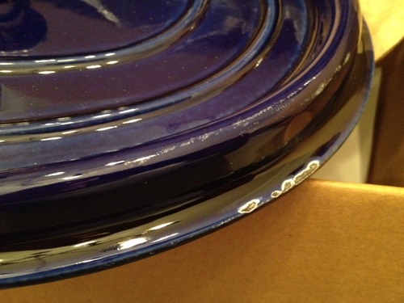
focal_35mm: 35
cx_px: 202
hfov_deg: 52.6
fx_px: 408
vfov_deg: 40.7
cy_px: 152
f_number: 2.4
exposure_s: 1/15
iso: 640
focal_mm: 4.28
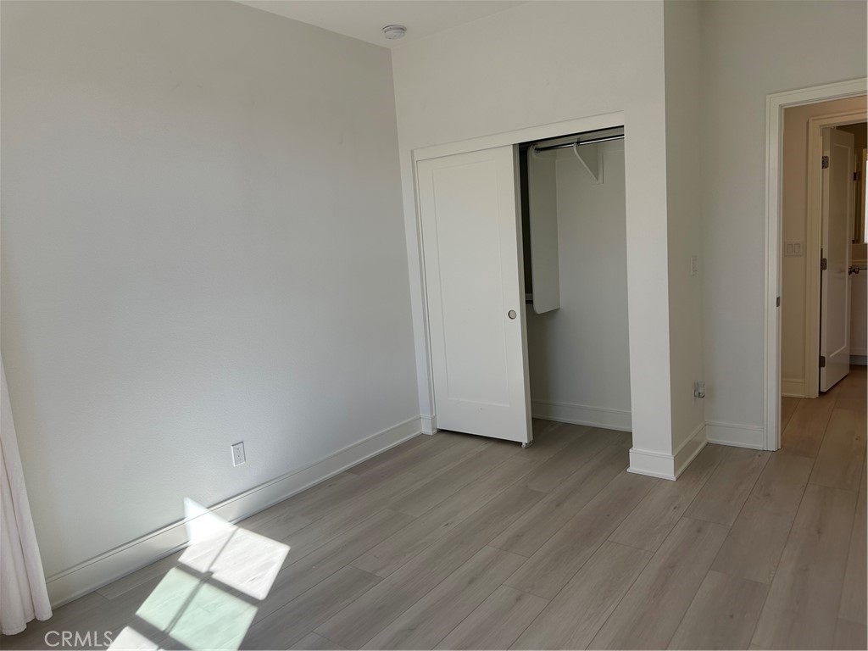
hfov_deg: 71.6
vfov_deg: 56.8
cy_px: 326
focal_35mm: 24
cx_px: 434
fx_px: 602
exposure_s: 1/496
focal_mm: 6.86
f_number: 1.78
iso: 80
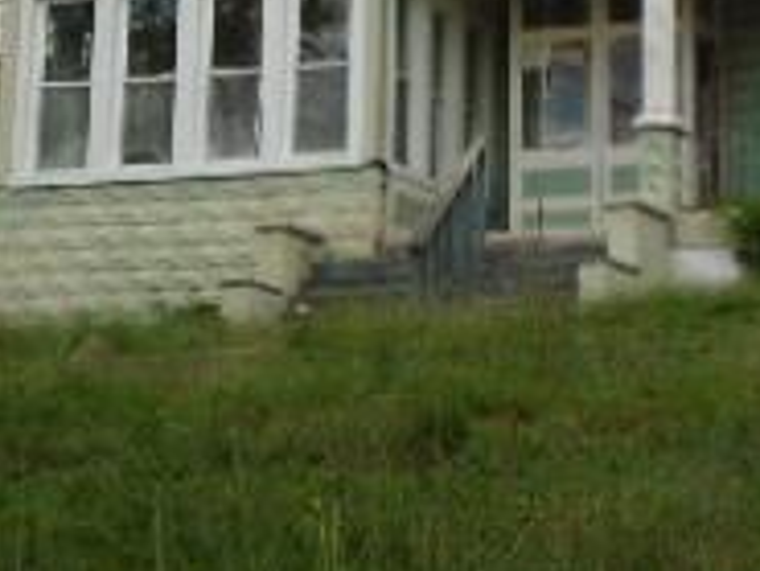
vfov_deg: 10.0
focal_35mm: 145
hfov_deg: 13.6
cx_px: 518
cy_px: -164
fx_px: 3186
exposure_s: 1/500
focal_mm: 7.4
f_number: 4.1
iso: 100
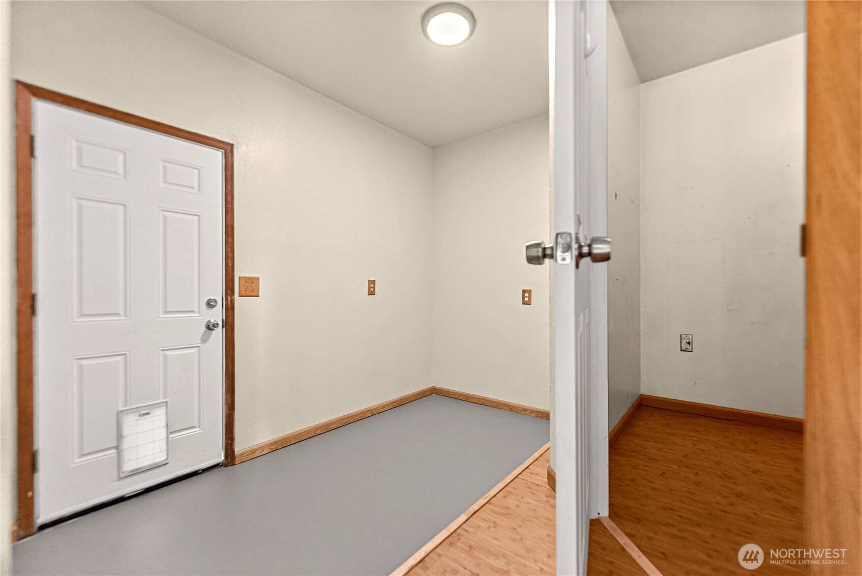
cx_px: 431
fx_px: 335
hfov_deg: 104.2
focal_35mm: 14
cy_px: 288
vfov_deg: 81.3
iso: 400
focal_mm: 14
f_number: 2.8
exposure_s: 1/15
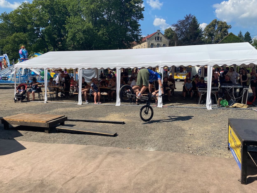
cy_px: 98
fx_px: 200
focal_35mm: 27
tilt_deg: -6.8
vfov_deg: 51.4
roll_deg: +0.7
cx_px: 133
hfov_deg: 65.3
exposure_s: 1/3610
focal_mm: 4.25
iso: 32
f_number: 1.8
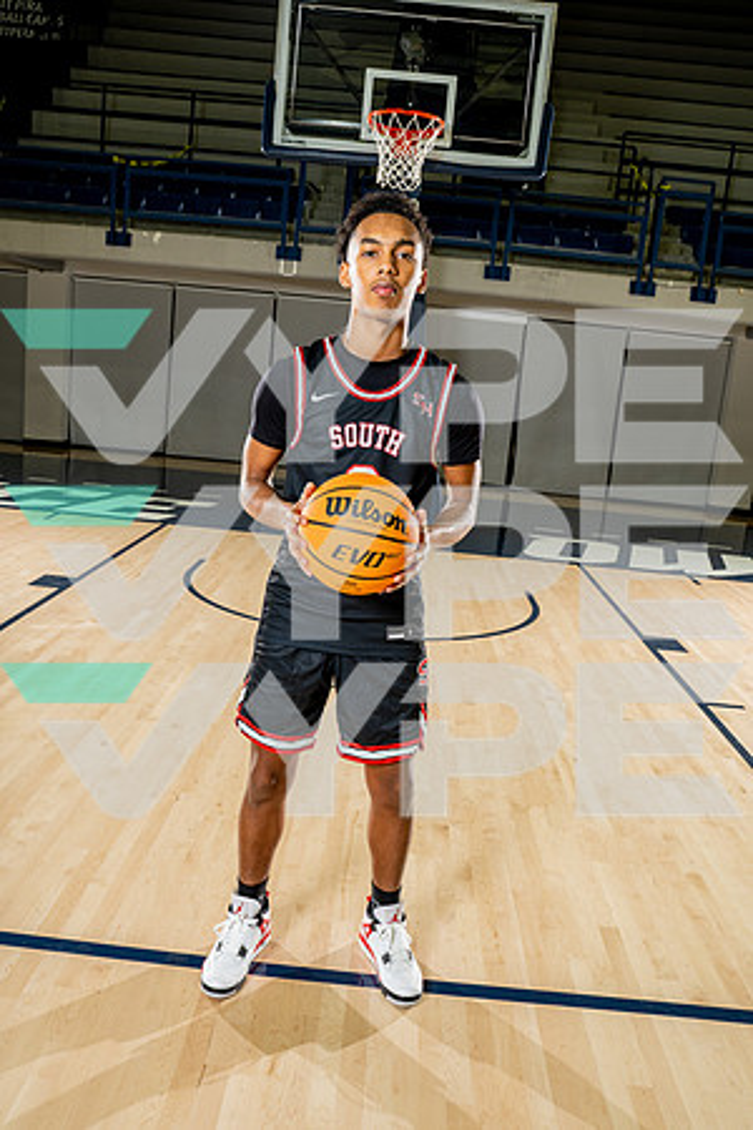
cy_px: 565
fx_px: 910
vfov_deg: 63.7
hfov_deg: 45.0
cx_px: 376
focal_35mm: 29
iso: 640
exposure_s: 1/250
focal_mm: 29
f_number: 7.1
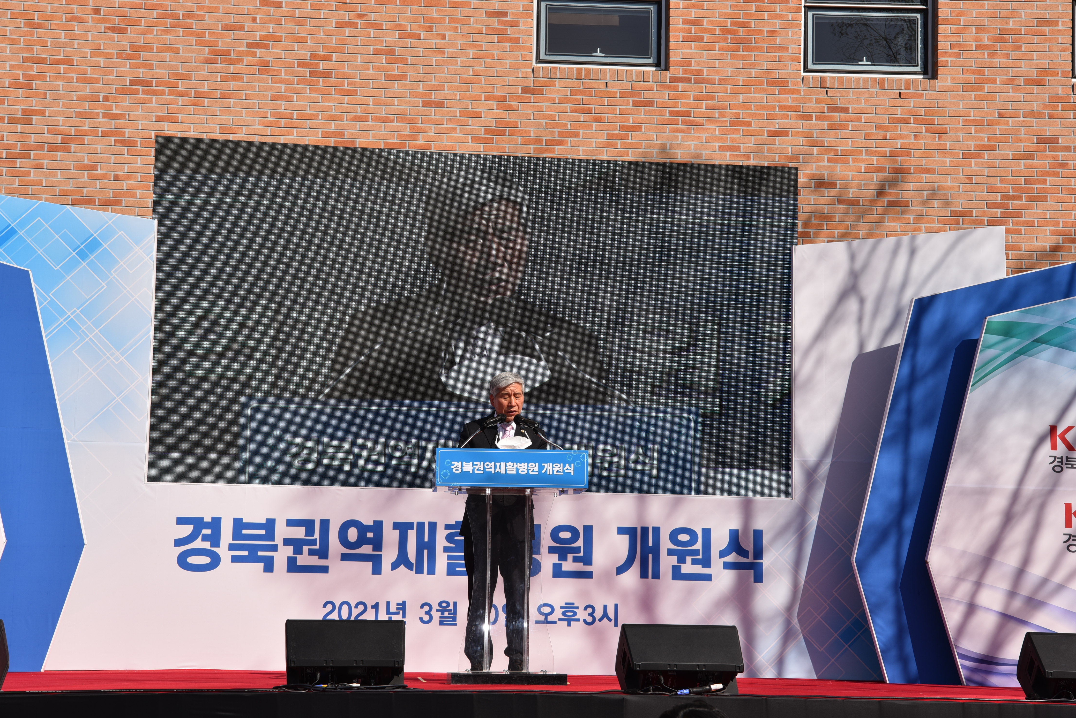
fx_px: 2122
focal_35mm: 71
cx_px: 543
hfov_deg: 28.5
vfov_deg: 19.2
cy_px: 356
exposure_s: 1/200
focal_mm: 70
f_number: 14
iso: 100
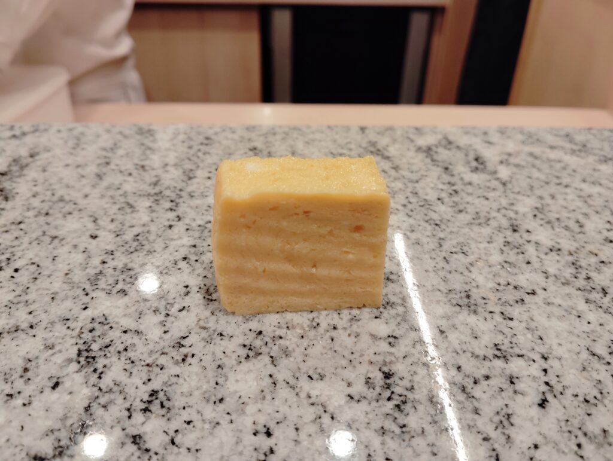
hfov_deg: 63.4
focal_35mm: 28
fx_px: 497
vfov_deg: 49.9
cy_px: 230
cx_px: 306
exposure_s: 1/100
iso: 398
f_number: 1.8
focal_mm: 4.22
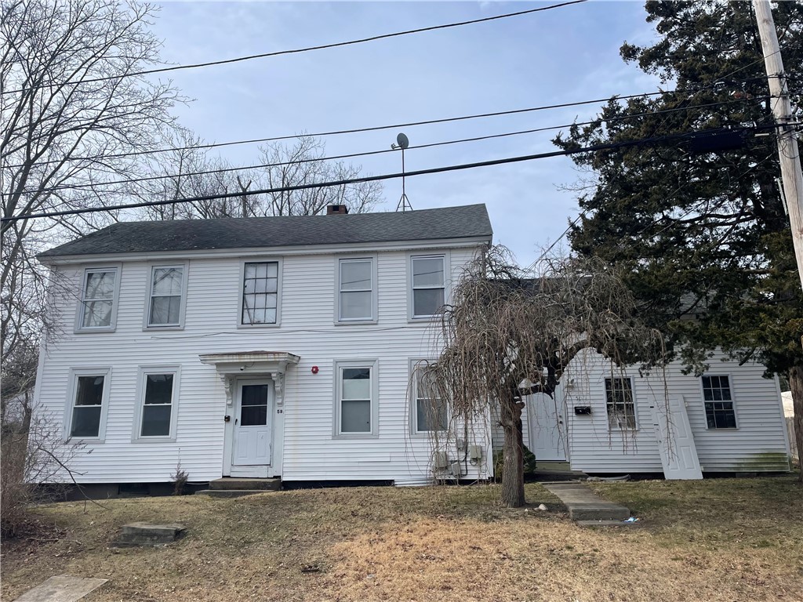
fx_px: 603
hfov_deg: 67.3
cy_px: 301
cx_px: 402
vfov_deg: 53.1
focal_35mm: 26
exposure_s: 1/3861
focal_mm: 4.2
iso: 32
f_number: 1.6
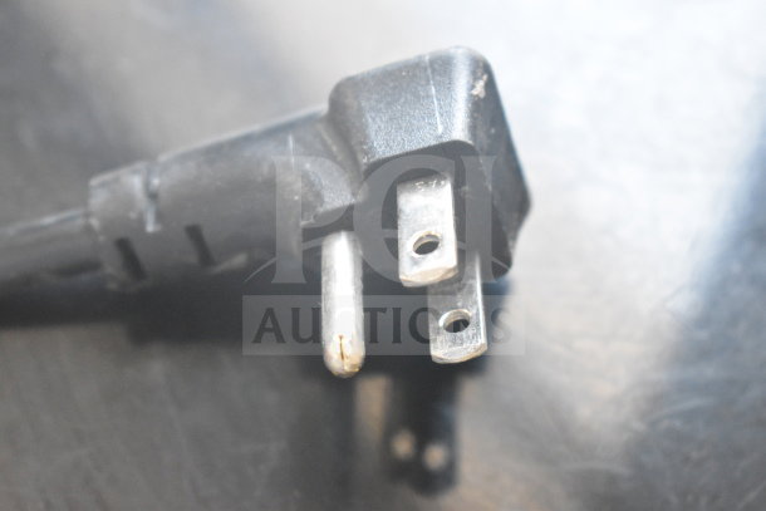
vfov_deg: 16.6
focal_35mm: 82
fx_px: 1756
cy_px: 256
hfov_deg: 24.6
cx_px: 383
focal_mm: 55
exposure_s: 1/160
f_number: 6.3
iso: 6400
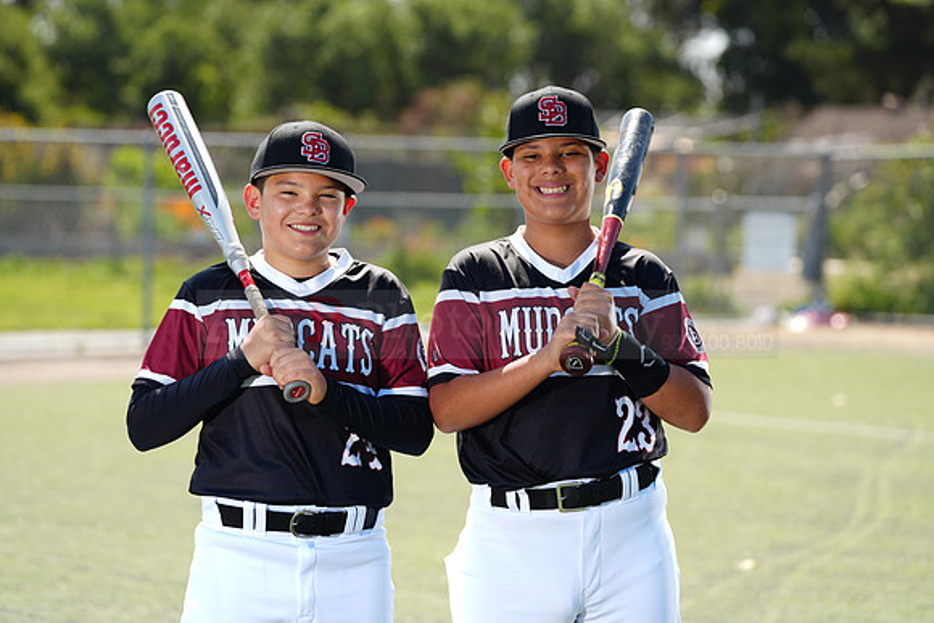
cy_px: 312
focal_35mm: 144
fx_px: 3737
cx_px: 467
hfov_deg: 14.2
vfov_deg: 9.5
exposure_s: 1/250
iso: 64
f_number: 4.5
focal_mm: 144
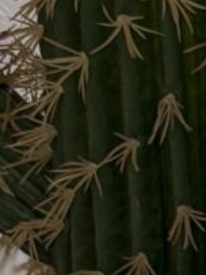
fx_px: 2883
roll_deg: -2.5
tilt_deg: -38.2
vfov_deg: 5.2
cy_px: 801
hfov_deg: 4.0
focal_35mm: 363
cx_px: 499
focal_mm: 6.76
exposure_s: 1/706
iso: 64
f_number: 1.78
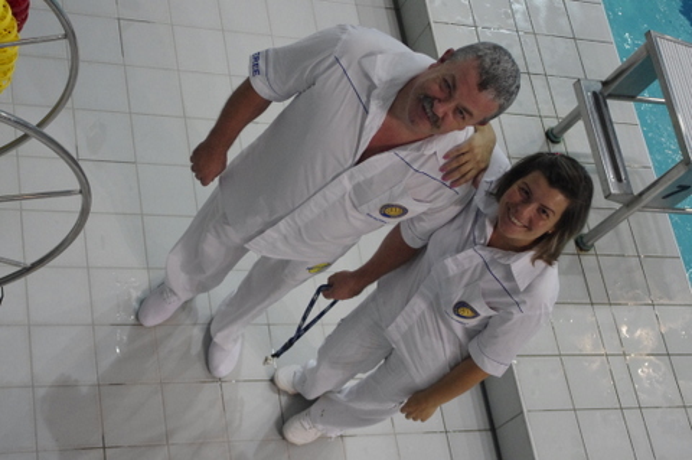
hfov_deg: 35.1
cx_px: 346
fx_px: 1095
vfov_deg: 23.7
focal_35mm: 57
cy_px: 230
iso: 3200
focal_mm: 38
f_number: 5.6
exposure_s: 1/500
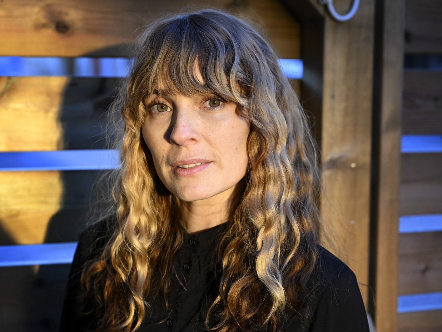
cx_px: 211
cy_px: 166
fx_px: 958
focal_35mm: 75
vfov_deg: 19.6
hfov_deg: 26.0
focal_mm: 69
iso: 2000
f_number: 4.5
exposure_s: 1/640
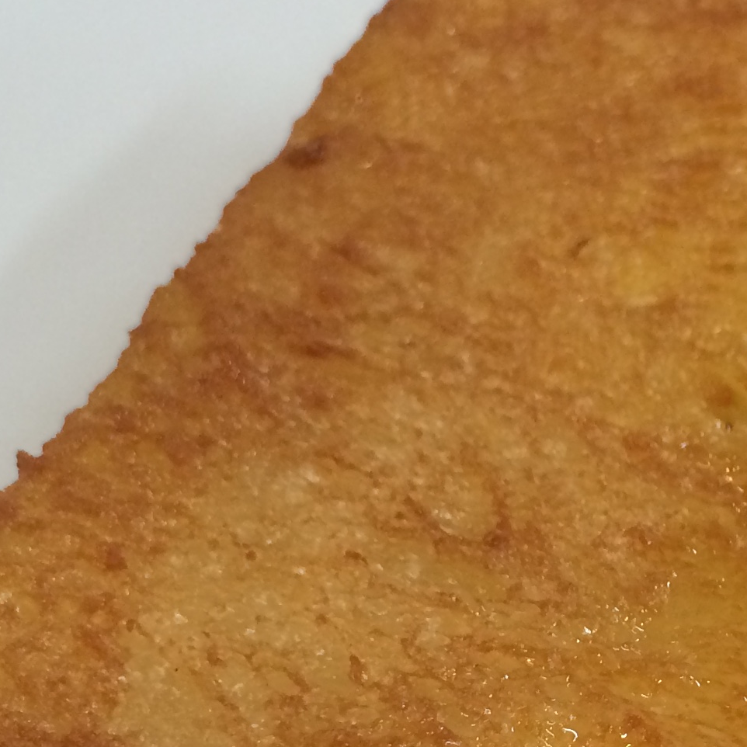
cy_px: 624
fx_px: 2124
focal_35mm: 87
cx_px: 740
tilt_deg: -48.7
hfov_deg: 19.4
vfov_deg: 19.7
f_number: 2.2
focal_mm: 4.15
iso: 80
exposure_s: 1/33
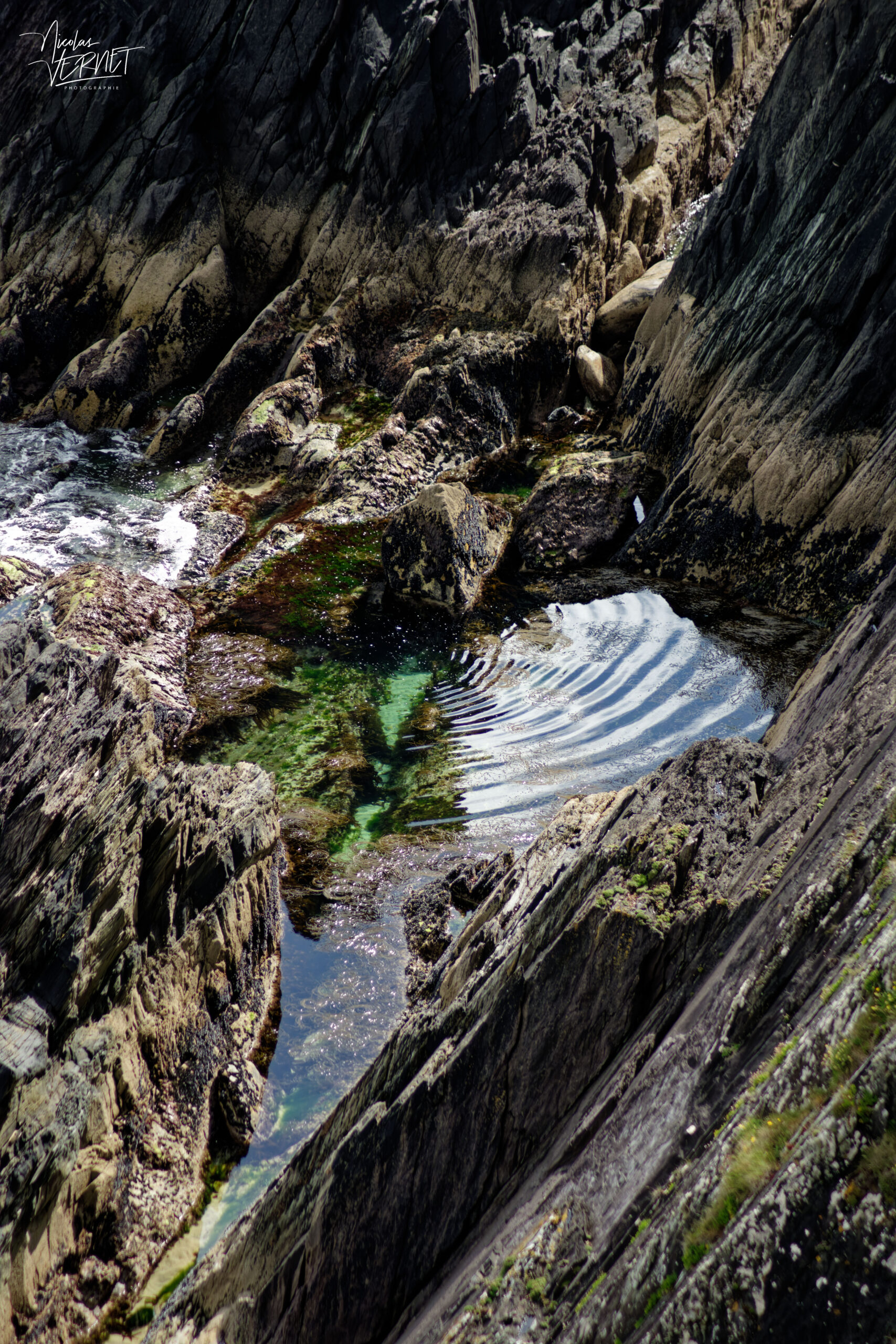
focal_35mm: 210
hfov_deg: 6.5
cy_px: 672
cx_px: 448
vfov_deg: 9.8
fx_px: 7838
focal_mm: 140
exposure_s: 1/2000
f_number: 5.6
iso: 800
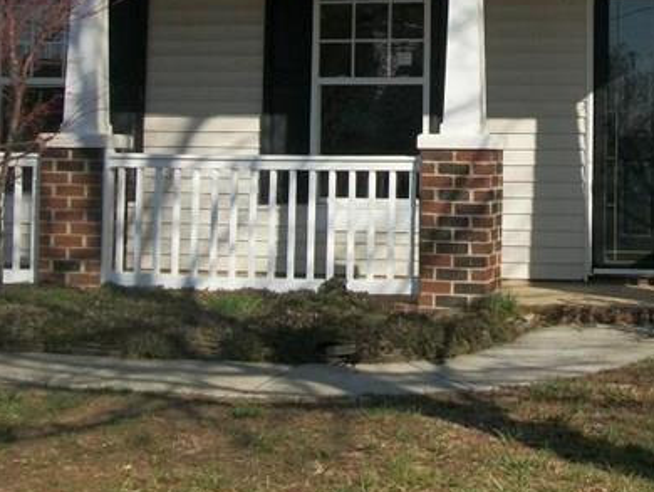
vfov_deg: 17.1
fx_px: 1588
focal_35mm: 84
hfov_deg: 22.9
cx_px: 530
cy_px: -22
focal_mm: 5.7
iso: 80
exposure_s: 1/250
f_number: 8.8
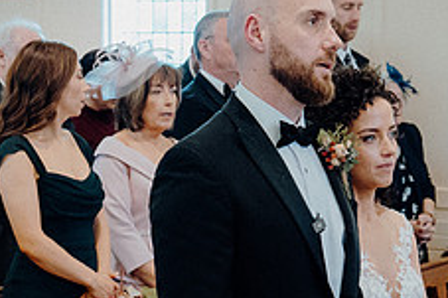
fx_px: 1430
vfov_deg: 11.8
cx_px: 219
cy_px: 277
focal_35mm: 115
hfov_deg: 17.8
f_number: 3.5
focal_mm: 30
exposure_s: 1/160
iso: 2500
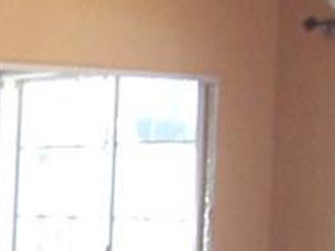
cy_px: 528
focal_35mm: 250
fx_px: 2419
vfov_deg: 5.8
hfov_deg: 7.7
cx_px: -246
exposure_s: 1/60
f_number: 2.7
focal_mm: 5.6
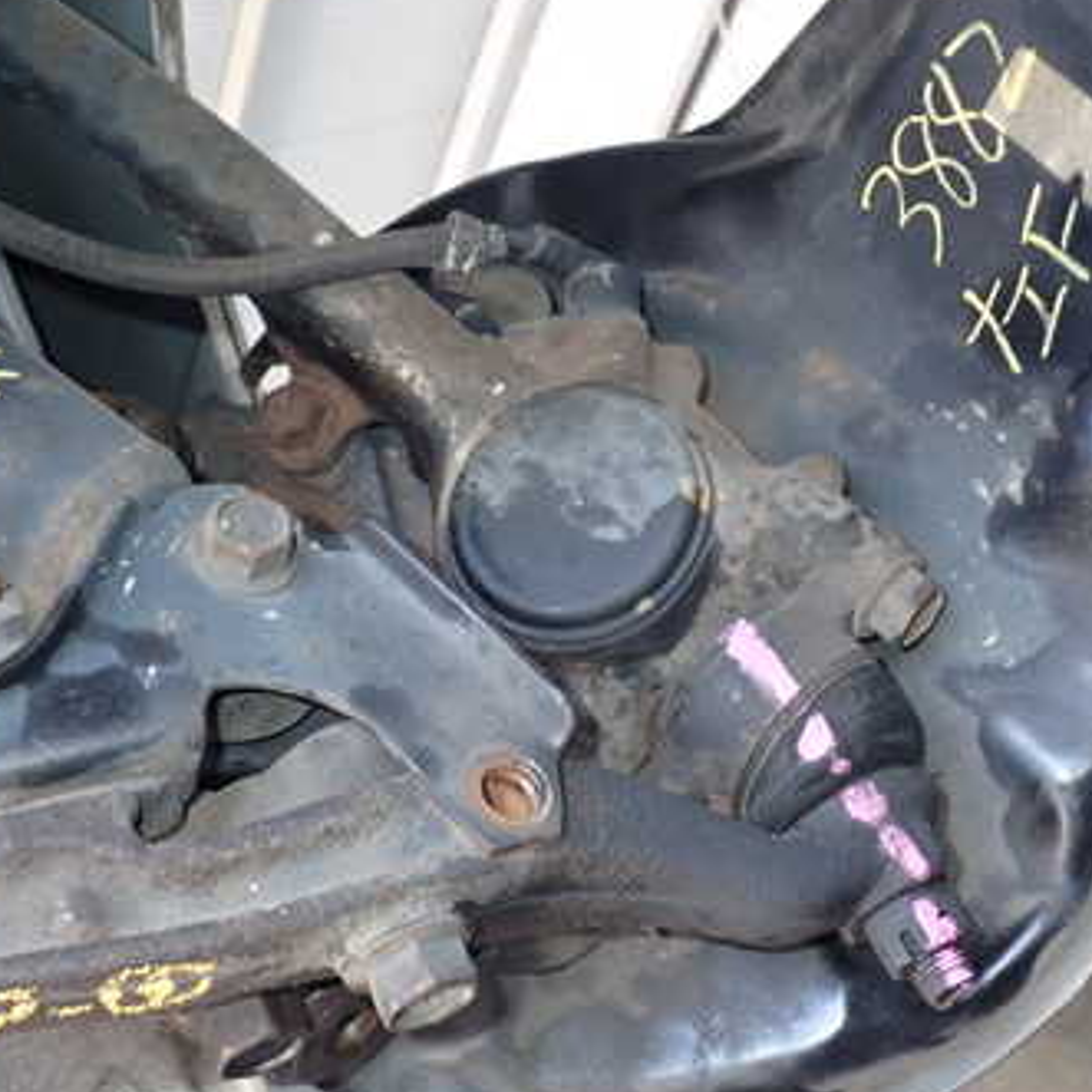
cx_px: 468
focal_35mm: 48
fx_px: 1713
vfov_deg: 35.3
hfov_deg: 35.3
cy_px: 455
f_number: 2.3
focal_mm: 5.4
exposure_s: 1/125
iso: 400
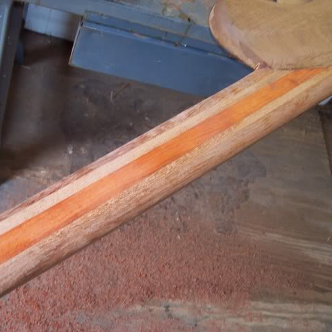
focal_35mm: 45
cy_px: 166
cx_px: 138
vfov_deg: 37.6
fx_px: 488
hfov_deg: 37.4
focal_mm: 8
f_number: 2.8
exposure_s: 1/60
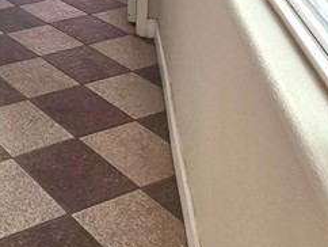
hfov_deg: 26.3
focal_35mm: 55
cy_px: -106
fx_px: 522
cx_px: -153
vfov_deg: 22.6
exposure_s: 1/100
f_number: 2.2
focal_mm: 1.7
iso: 50
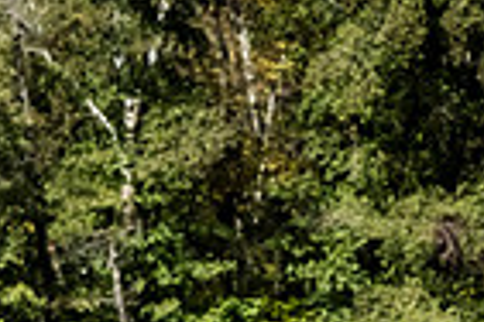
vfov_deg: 3.8
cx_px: -477
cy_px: 567
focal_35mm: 355
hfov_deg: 5.7
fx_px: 4772
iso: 800
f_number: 16
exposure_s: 1/640
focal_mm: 86
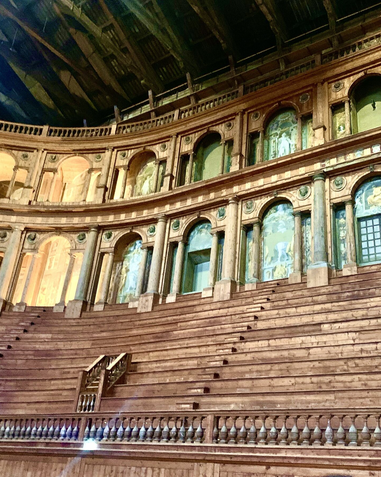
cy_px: 239
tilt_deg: +23.7
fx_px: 479
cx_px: 250
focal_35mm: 34
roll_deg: -3.3
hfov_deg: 42.8
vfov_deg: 52.8
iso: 800
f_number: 1.8
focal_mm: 4.25
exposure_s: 1/24
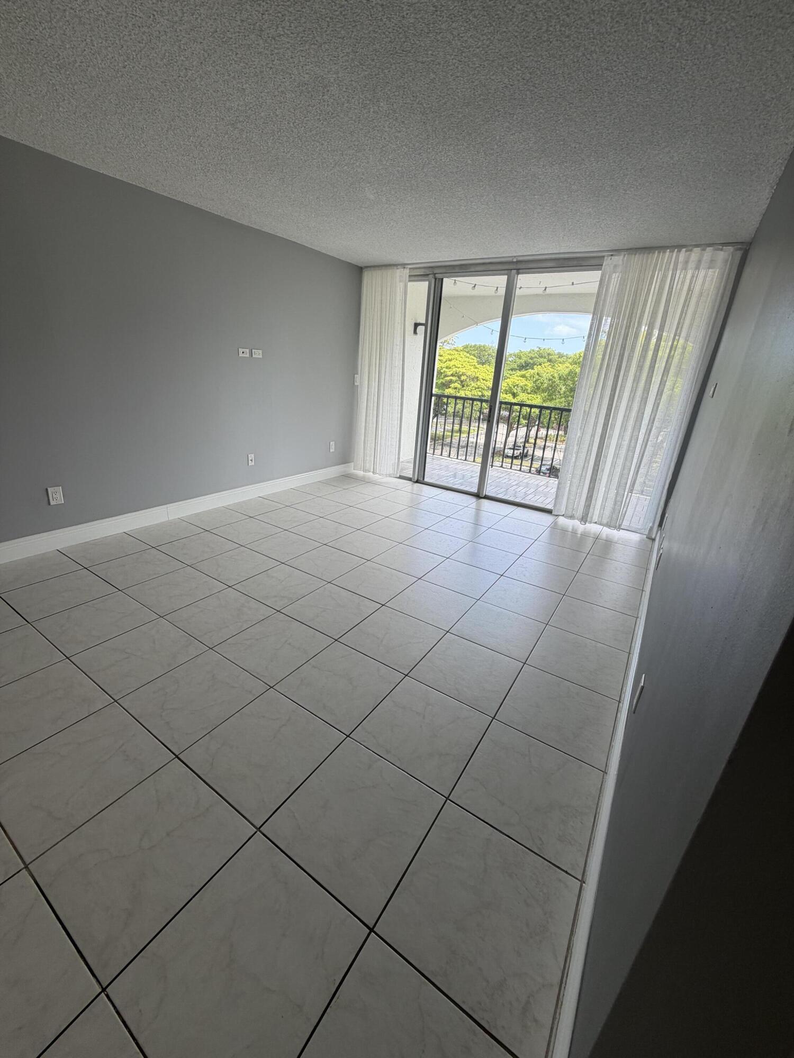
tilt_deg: -20.3
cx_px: 397
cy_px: 529
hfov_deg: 85.7
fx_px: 428
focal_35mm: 14
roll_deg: -4.3
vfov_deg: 102.1
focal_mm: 2.22
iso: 32
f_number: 2.2
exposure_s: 1/120
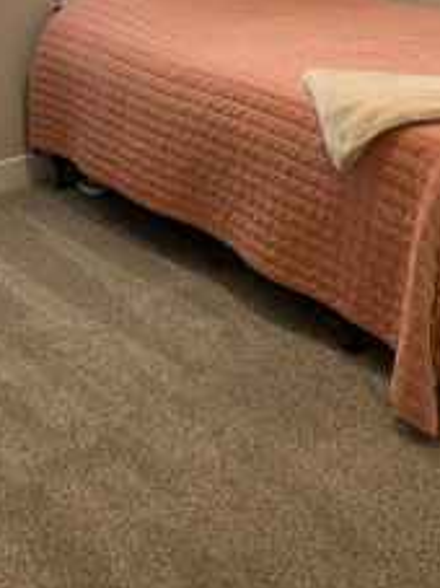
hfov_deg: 26.5
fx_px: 933
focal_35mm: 55
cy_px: 34
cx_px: 202
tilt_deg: -10.9
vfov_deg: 32.8
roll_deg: -0.3
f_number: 1.8
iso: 64
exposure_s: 1/60
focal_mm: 4.25
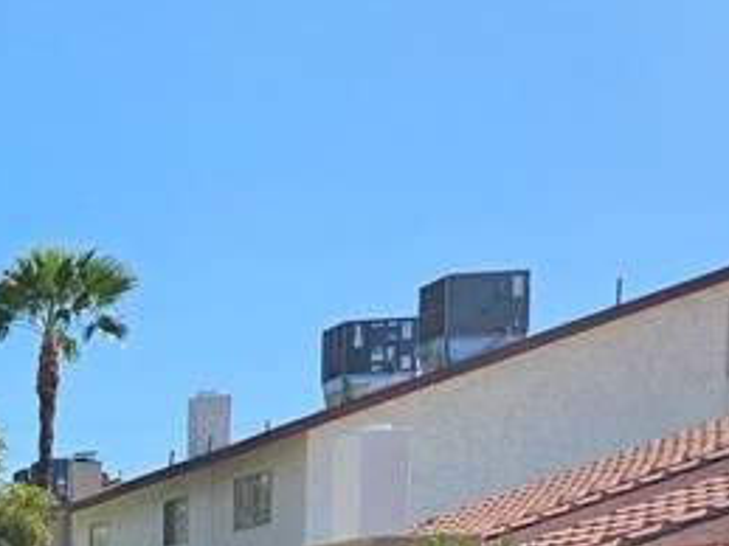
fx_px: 1916
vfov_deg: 14.7
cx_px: -645
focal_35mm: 91
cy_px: 889
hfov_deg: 17.0
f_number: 1.7
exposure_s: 1/662
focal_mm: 6.3
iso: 10
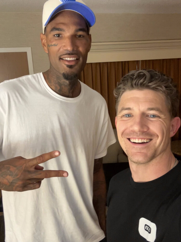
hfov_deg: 46.8
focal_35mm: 30
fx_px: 209
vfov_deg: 60.0
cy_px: 121
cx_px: 90
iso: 320
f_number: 1.9
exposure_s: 1/30
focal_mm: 2.69
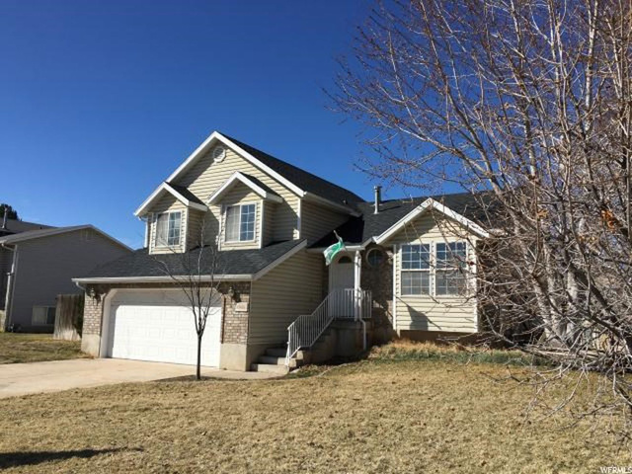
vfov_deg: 48.2
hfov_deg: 61.7
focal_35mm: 29
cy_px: 237
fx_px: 529
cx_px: 316
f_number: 2.2
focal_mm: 4.15
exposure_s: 1/2262
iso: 25
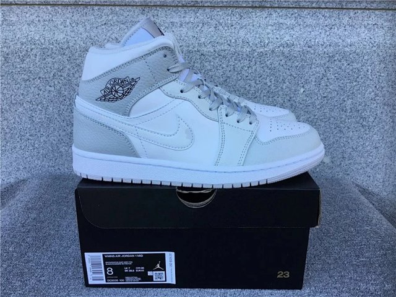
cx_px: 198
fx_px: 355
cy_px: 148
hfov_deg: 58.4
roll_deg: -0.7
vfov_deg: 45.4
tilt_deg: -18.6
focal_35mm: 31
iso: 25
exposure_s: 1/105
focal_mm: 3.3
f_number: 2.4
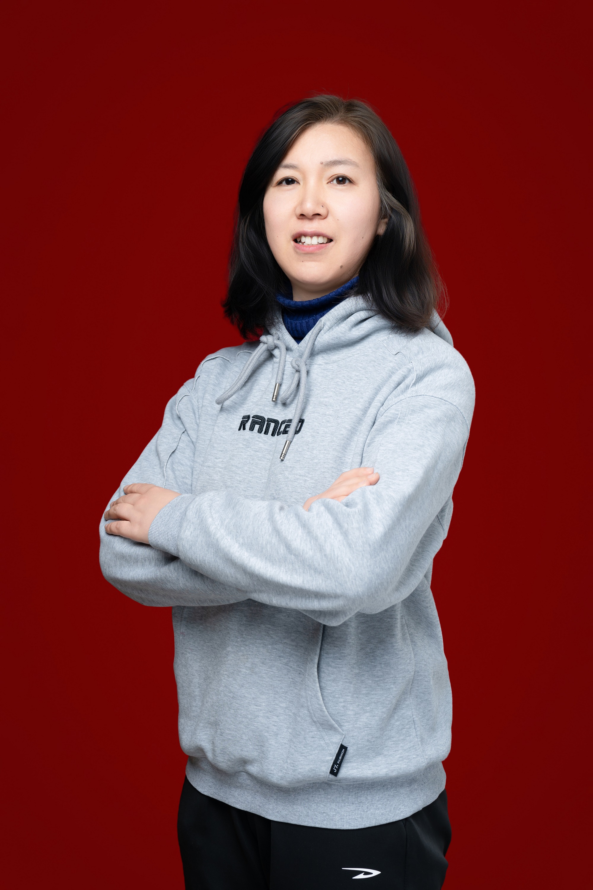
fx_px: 1729
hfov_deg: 19.5
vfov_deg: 28.8
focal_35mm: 70
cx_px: 296
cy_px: 445
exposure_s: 1/125
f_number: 5.6
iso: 100
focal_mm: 70
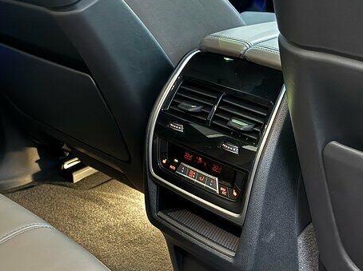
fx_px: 607
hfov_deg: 33.2
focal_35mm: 58
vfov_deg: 25.1
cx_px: 205
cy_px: 154
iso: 1250
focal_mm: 6.76
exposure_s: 1/2
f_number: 1.78
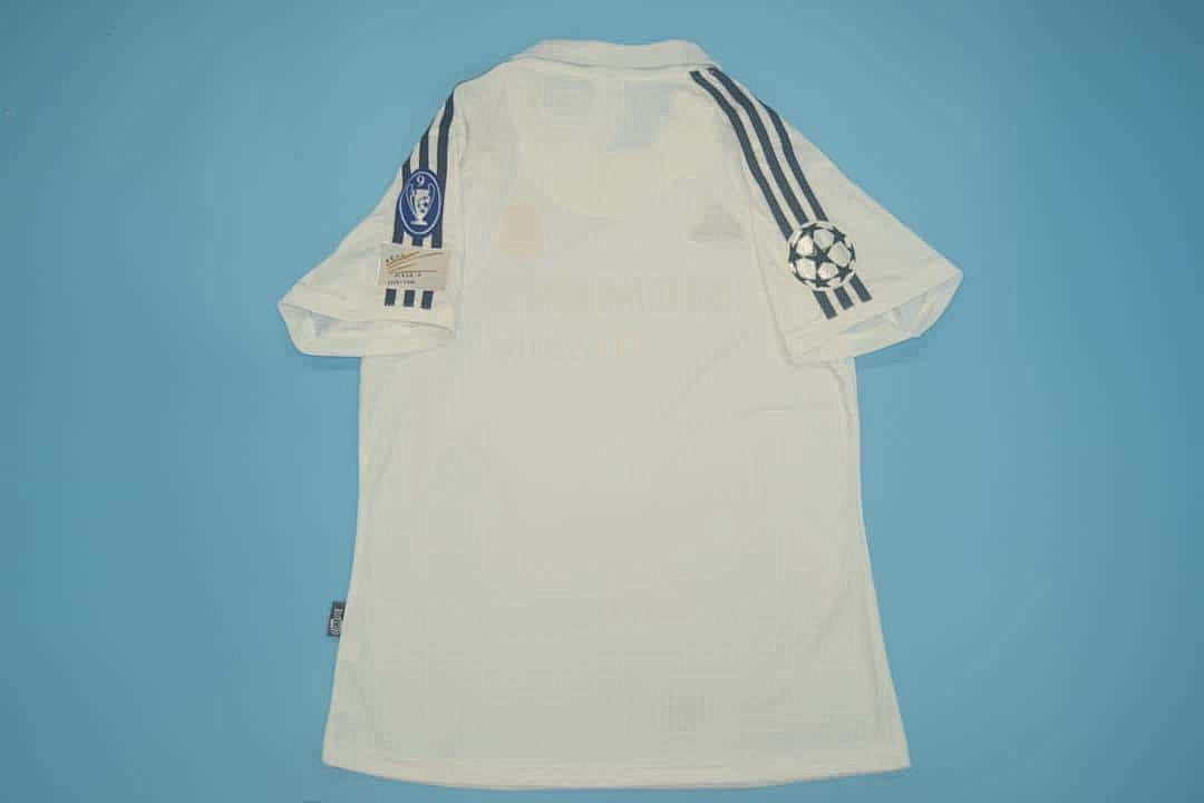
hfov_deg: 57.2
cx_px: 602
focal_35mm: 33
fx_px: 1104
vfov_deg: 40.0
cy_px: 402
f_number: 4.5
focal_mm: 22
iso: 200
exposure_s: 1/200
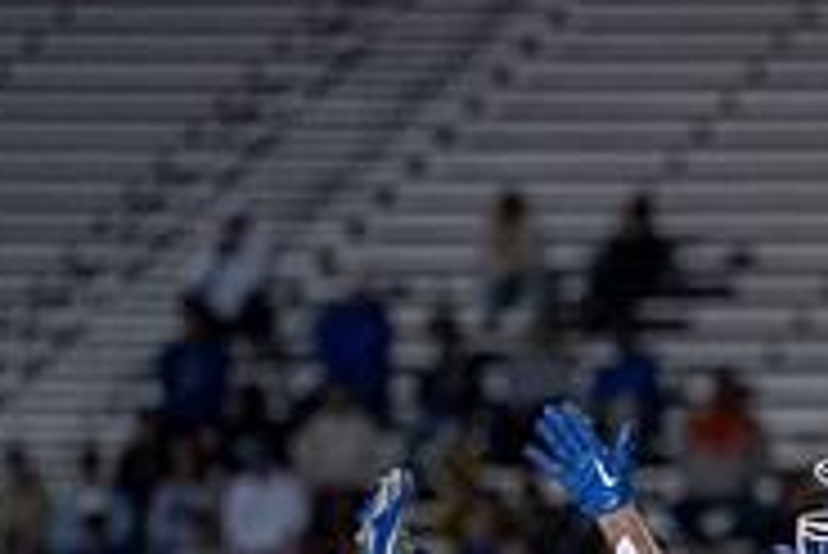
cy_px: 766
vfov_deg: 2.3
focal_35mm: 586
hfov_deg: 3.5
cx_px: 735
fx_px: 13488
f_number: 2.8
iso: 4000
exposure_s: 1/1000
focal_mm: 157
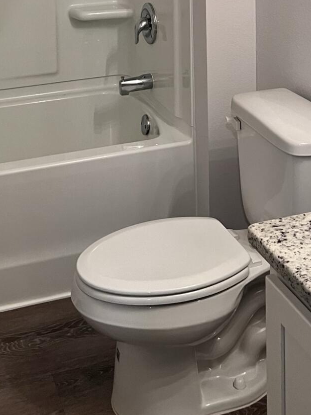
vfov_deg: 27.5
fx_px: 754
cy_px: -66
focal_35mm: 63
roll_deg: +0.4
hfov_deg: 23.3
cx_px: 150
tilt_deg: -5.6
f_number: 1.5
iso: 125
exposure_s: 1/60
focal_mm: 5.7
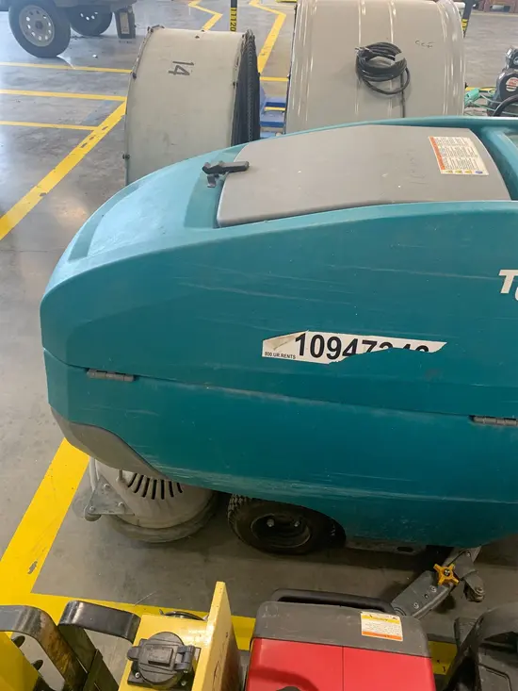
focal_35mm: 26
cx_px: 259
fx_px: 519
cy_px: 346
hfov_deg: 53.1
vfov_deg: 67.3
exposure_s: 1/60
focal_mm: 4.25
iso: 125
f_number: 1.8
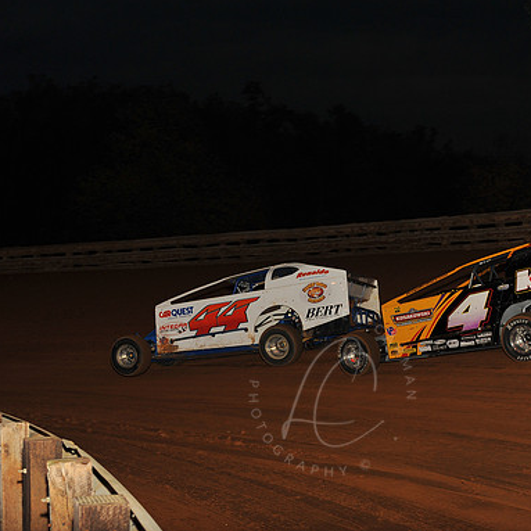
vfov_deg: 19.3
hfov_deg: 19.3
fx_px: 1562
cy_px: 265
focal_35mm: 90
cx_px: 331
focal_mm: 70
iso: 500
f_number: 7.1
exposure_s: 1/320
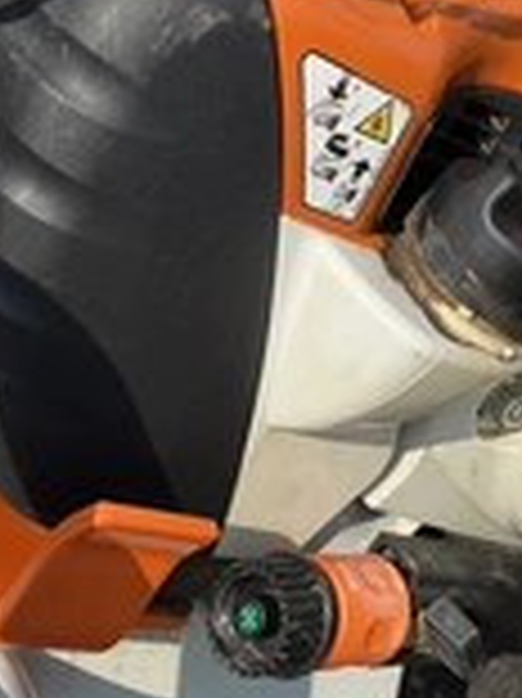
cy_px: 396
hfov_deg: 19.4
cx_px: 441
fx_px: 1510
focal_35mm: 75
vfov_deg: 26.0
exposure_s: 1/1121
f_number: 1.8
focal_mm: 3
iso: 25
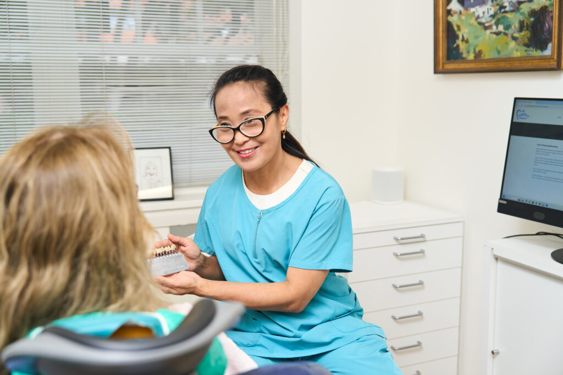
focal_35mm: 41
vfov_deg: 32.6
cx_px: 282
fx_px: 641
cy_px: 188
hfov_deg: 47.4
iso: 250
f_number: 3.5
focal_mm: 41
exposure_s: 1/250
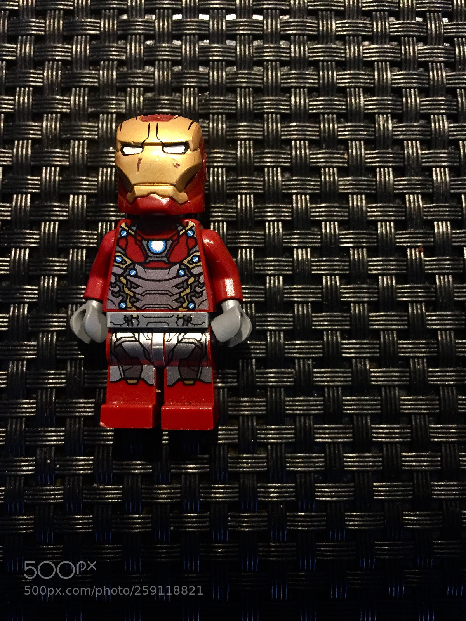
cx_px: 233
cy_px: 310
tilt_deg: -86.1
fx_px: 521
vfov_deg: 61.7
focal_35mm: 29
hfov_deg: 48.2
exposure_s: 1/17
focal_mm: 4.15
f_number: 2.2
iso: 250
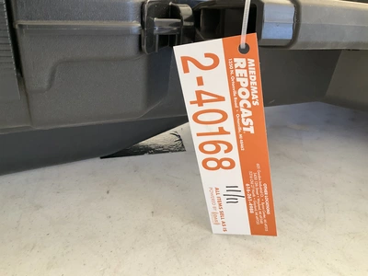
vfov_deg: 48.2
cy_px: 138
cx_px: 184
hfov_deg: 61.7
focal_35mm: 29
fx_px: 308
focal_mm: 3
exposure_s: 1/122
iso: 50
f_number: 1.8
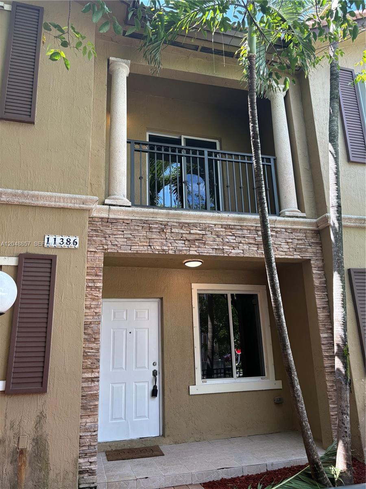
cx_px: 183
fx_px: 367
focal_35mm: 26
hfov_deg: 53.1
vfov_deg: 67.3
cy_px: 244
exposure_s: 1/242
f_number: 1.6
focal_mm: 5.96
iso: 100
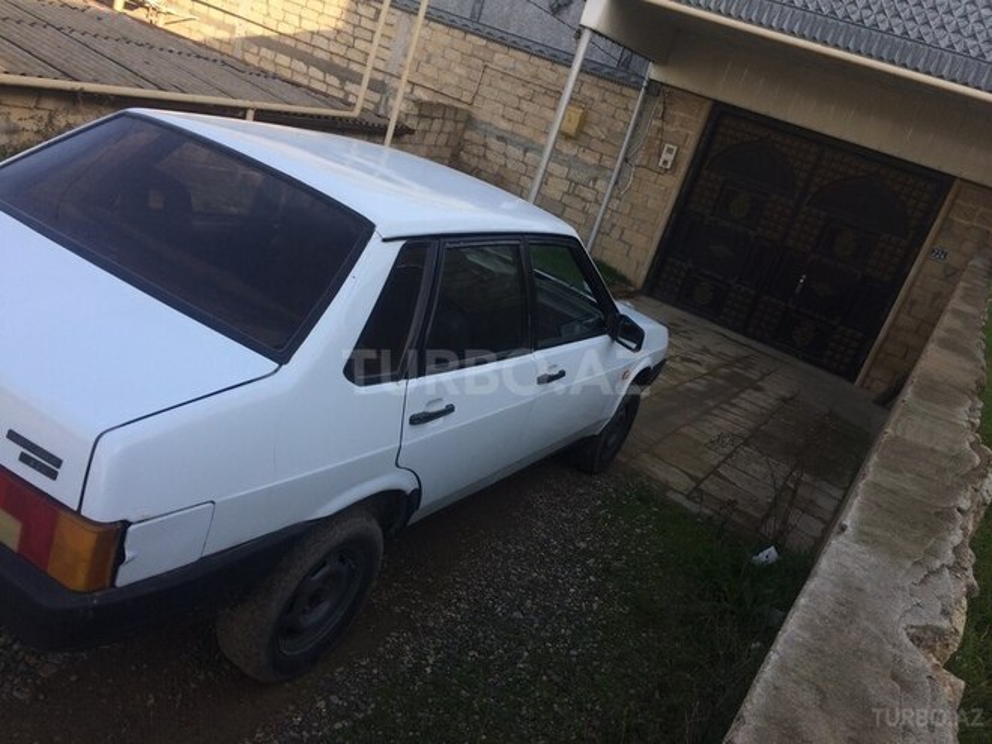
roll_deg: -20.2
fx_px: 831
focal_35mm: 29
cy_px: 372
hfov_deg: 61.7
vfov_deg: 48.2
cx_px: 496
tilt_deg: -17.2
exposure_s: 1/695
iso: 32
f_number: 2.2
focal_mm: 4.15
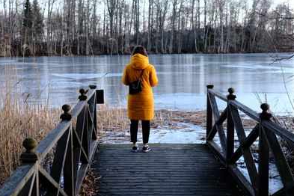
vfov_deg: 19.7
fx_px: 563
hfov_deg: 29.2
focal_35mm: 69
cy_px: 77
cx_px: 124
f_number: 3.6
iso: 400
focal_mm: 35
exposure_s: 1/100
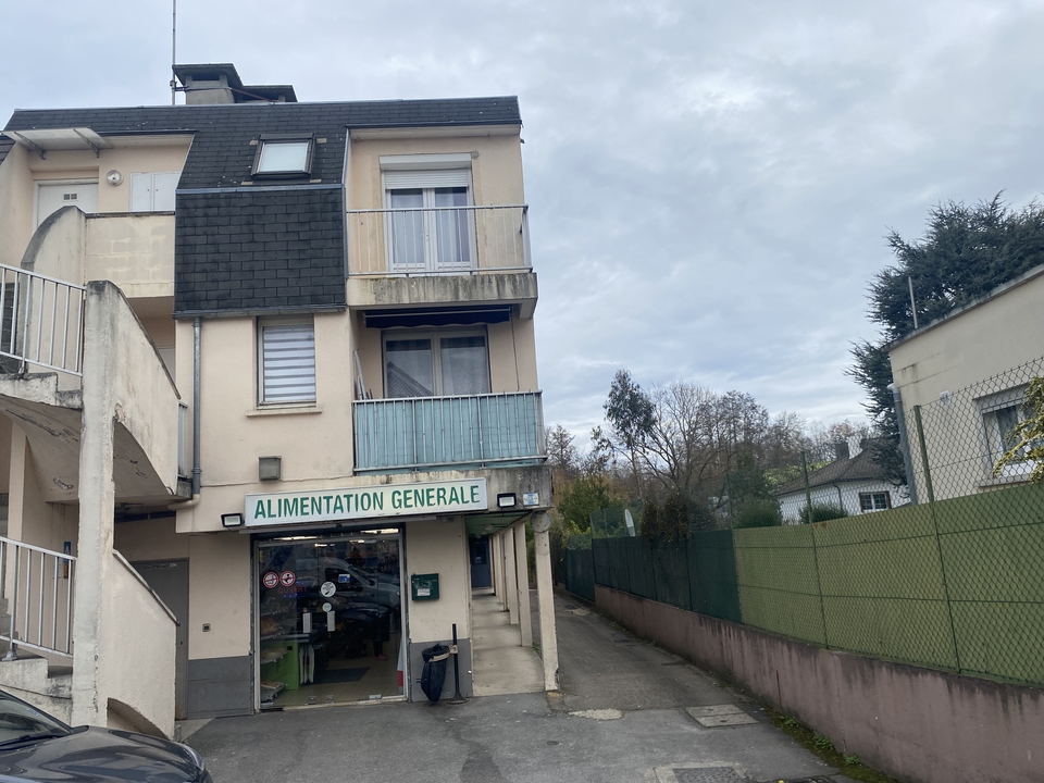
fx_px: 784
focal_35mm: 26
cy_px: 392
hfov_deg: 67.3
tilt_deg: +11.0
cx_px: 522
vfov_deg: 53.1
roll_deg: +4.3
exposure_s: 1/2625
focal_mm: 4.25
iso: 32
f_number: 1.8
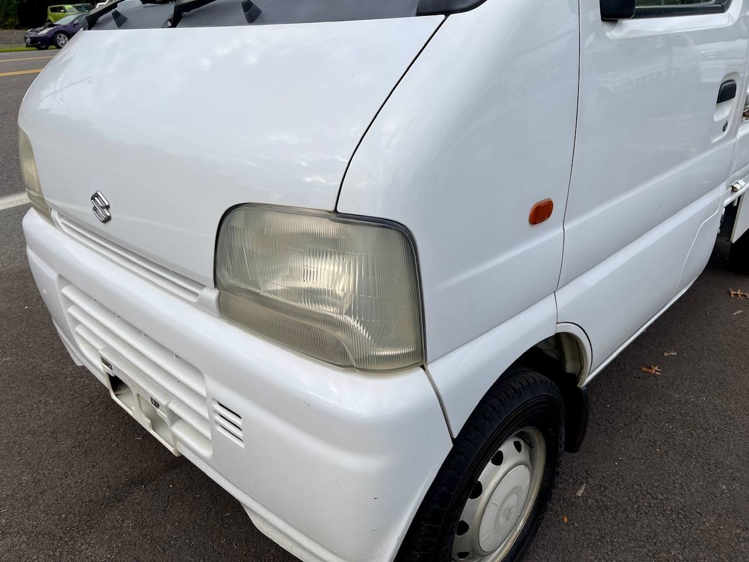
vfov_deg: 54.9
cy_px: 281
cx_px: 374
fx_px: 541
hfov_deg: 69.4
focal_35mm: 25
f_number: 1.6
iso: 32
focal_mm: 5.1
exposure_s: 1/397
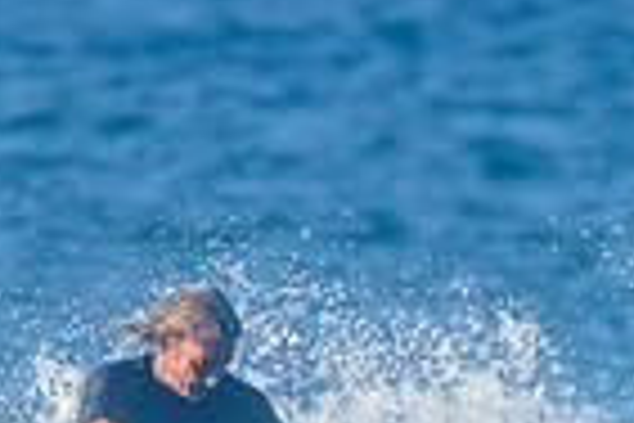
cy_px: 547
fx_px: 36206
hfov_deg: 1.0
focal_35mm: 2056
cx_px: 333
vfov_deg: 0.7
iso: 360
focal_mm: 500
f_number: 5.6
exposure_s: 1/2000
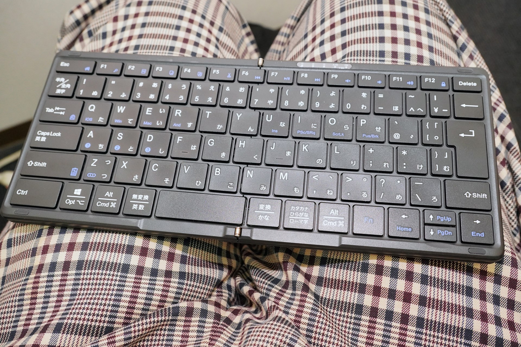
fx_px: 480
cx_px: 260
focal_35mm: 33
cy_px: 174
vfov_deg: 39.8
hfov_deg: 57.0
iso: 1600
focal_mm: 22.1
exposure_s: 1/60
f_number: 5.6
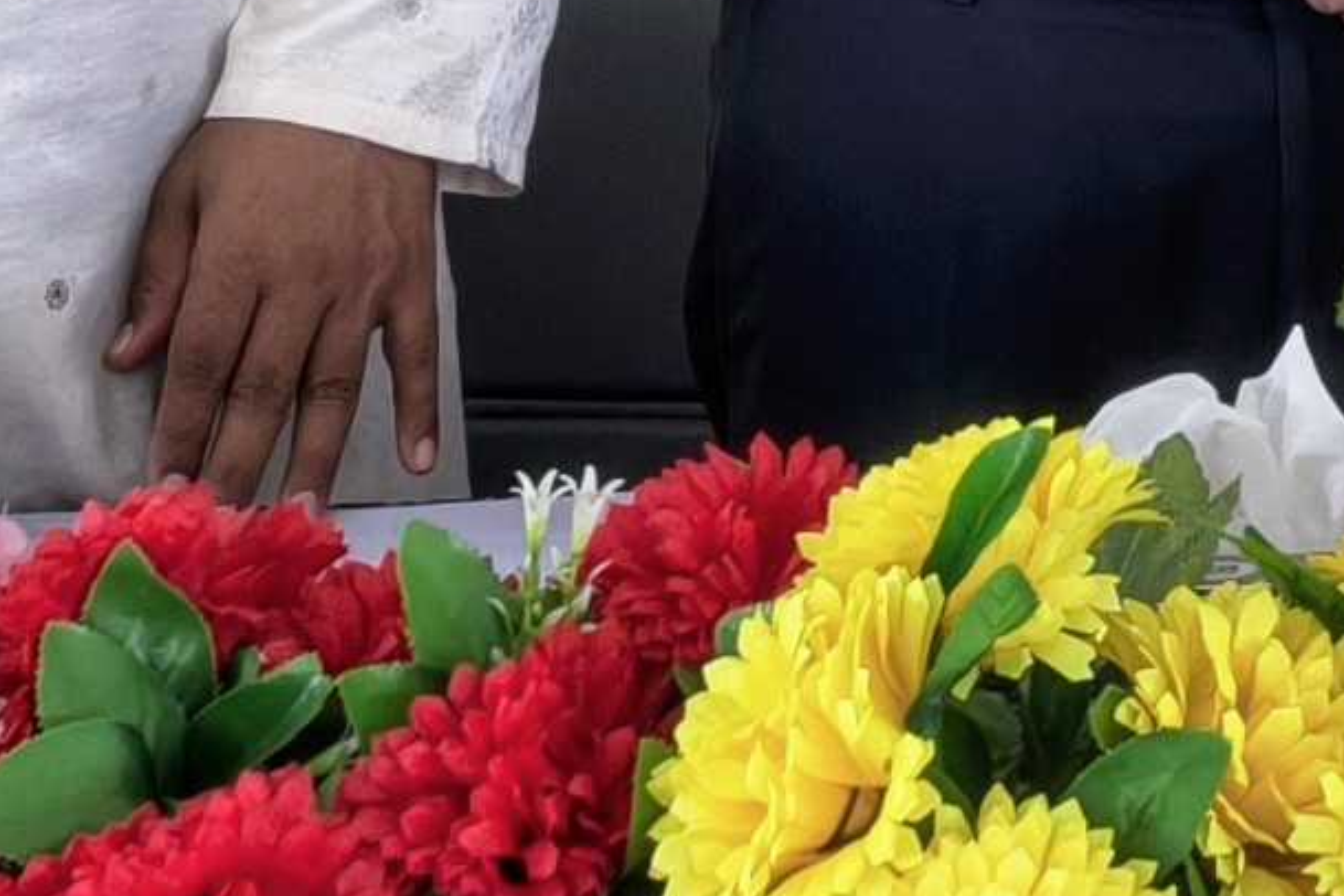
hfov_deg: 11.8
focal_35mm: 168
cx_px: 1827
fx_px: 6272
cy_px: -1483
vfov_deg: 7.5
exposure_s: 1/100
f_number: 1.8
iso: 557
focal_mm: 5.56
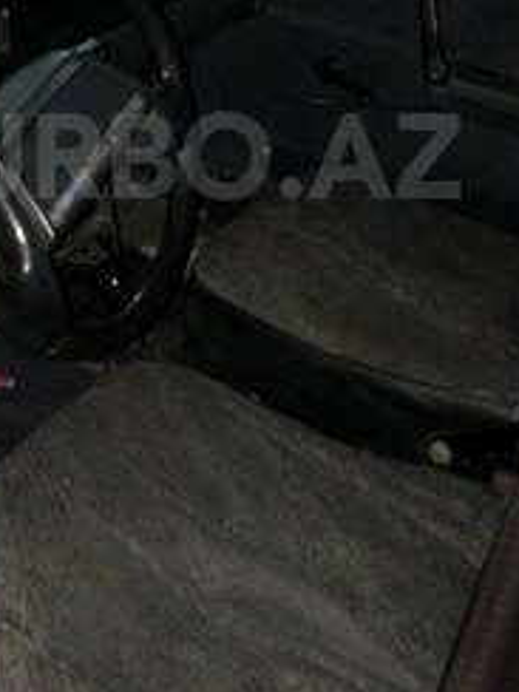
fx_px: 1179
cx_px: 170
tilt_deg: -27.2
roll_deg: -4.2
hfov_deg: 24.7
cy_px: 156
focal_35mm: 59
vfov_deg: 32.0
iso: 400
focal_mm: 4.15
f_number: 2.2
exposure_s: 1/17
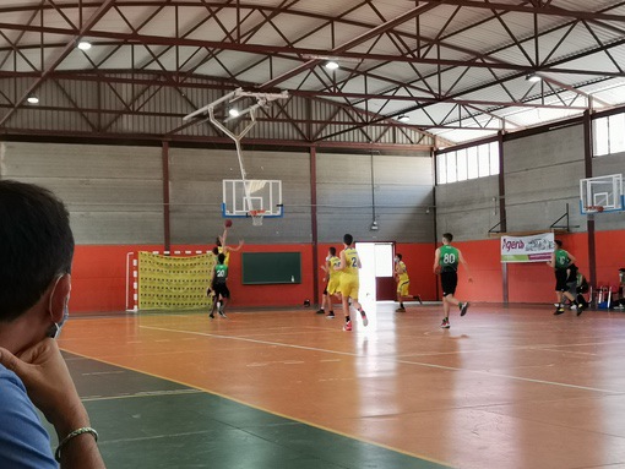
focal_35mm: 54
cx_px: 312
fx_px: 975
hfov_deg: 35.5
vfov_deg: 27.1
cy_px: 234
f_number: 1.8
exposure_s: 1/100
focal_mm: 4.75
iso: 160
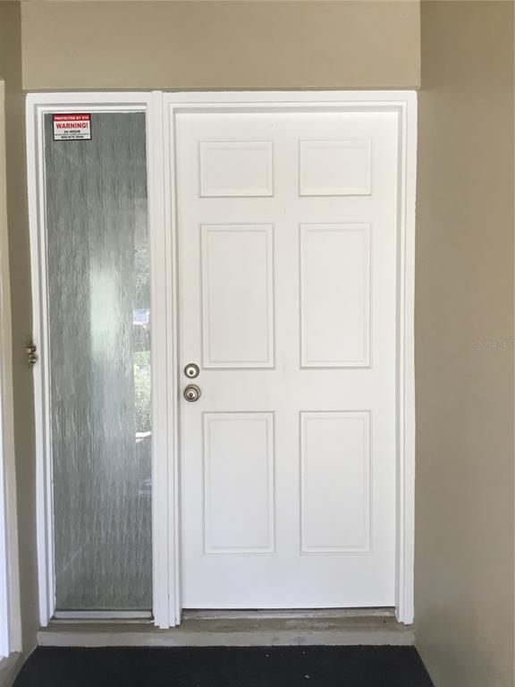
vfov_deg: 58.4
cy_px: 344
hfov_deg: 45.4
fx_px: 615
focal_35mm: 31
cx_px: 258
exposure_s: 1/40
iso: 32
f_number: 2.4
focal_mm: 3.3
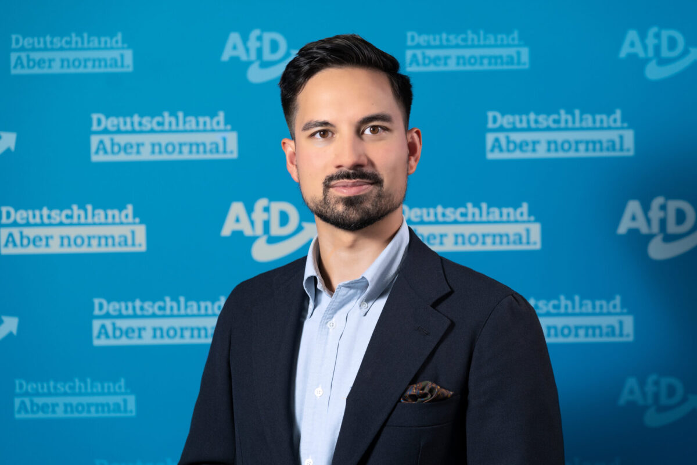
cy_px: 232
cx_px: 348
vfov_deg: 16.1
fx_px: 1646
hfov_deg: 23.9
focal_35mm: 85
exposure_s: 1/200
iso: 640
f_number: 4
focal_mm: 85
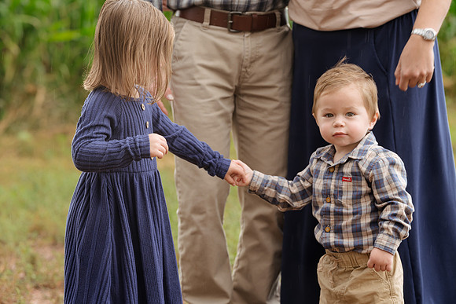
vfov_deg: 10.2
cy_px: 152
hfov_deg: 15.3
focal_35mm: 134
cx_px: 228
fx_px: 1698
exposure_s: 1/125
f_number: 5.6
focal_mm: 134
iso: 200
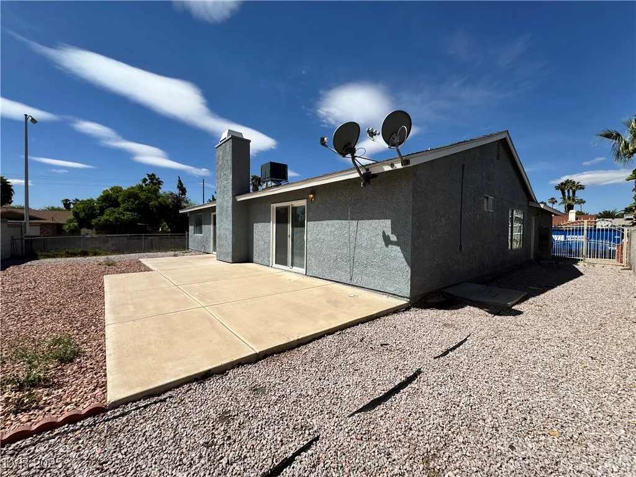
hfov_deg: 102.1
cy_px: 238
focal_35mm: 14
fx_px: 257
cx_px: 318
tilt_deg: -1.7
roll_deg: -0.8
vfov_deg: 85.7
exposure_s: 1/3906
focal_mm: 2.22
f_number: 2.2
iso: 50
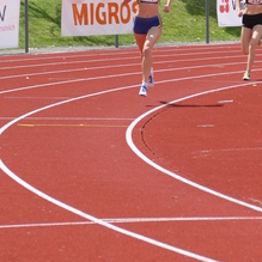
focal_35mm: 336
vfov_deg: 5.2
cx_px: 130
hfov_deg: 5.2
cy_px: 55
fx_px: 2877
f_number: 3.9
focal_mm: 58.01
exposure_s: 1/800
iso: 160
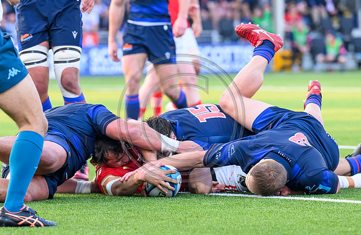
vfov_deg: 4.2
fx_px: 3180
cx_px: 156
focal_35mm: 320
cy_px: 201
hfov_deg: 6.5
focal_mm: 190
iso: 2000
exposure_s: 1/1000
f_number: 4
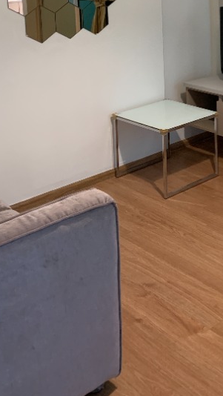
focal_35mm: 53
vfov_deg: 36.7
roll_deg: +1.6
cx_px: 162
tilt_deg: -8.4
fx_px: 556
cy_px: 40
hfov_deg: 22.5
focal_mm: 4.25
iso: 320
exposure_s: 1/50
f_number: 1.8
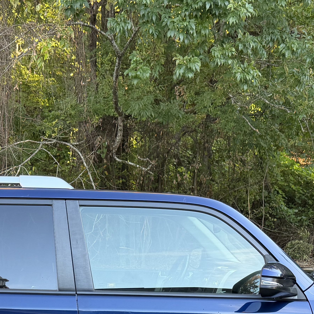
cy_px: 311
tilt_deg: -9.9
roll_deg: +1.3
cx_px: 101
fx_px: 698
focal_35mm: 68
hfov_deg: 25.2
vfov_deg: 24.3
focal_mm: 6.76
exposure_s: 1/121
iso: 160
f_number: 1.78
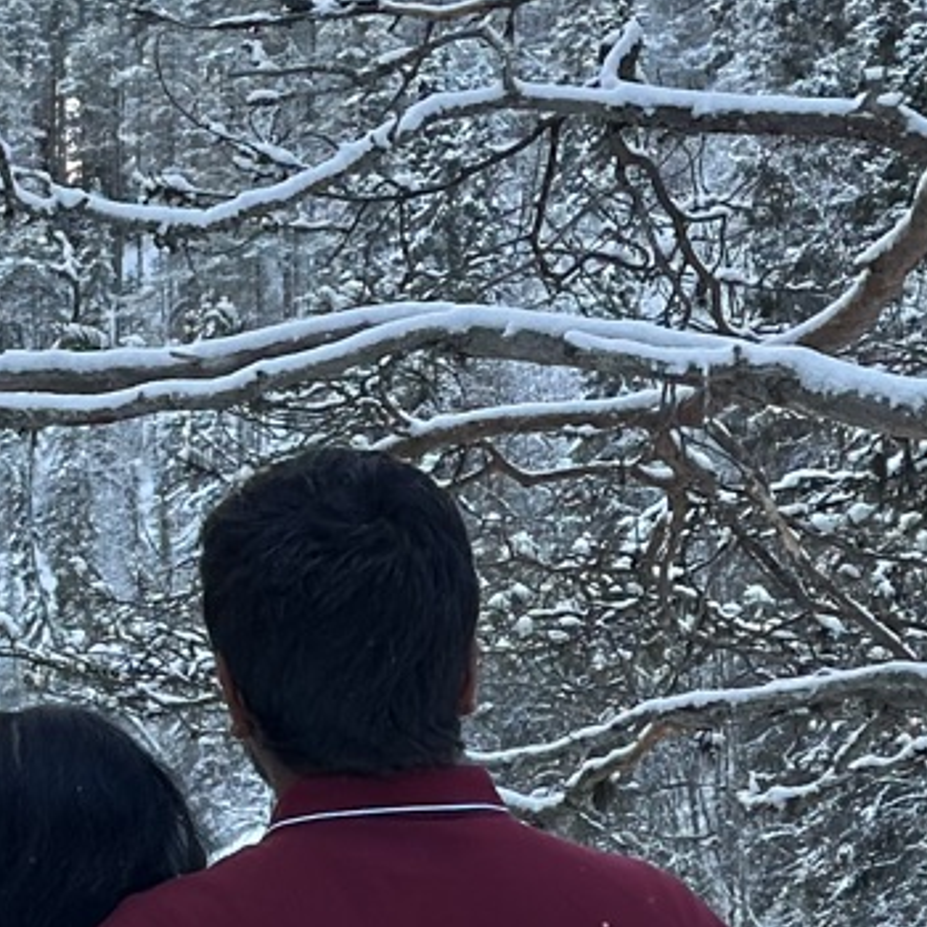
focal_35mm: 194
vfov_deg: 9.0
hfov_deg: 8.9
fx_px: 5878
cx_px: -268
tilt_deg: -1.8
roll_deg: +0.0
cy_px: 636
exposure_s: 1/435
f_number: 1.78
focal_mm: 6.86
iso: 80
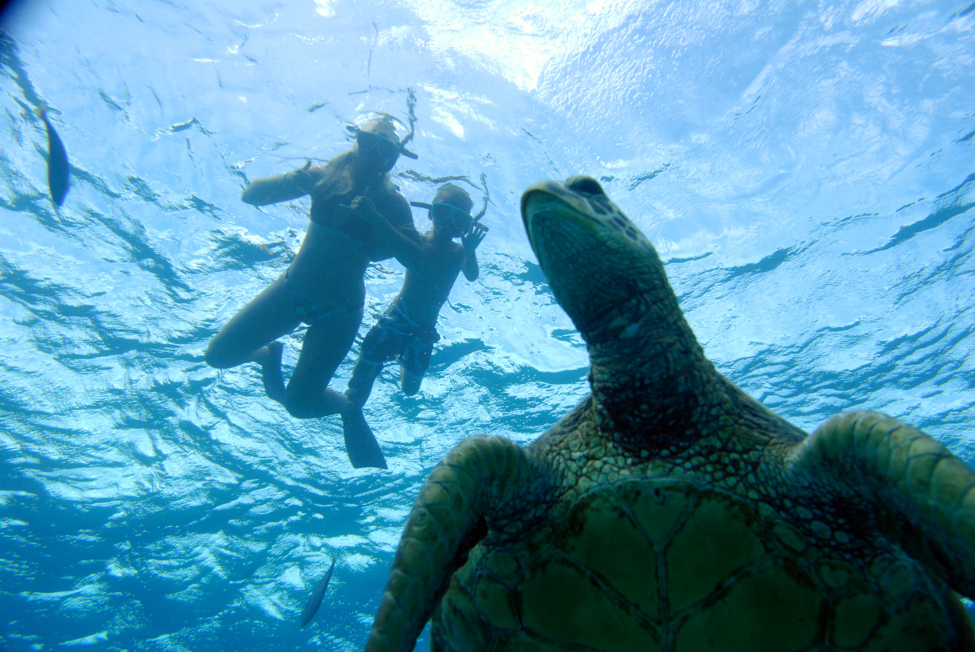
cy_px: 326
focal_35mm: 27
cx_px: 488
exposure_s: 1/250
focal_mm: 18
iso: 400
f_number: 8
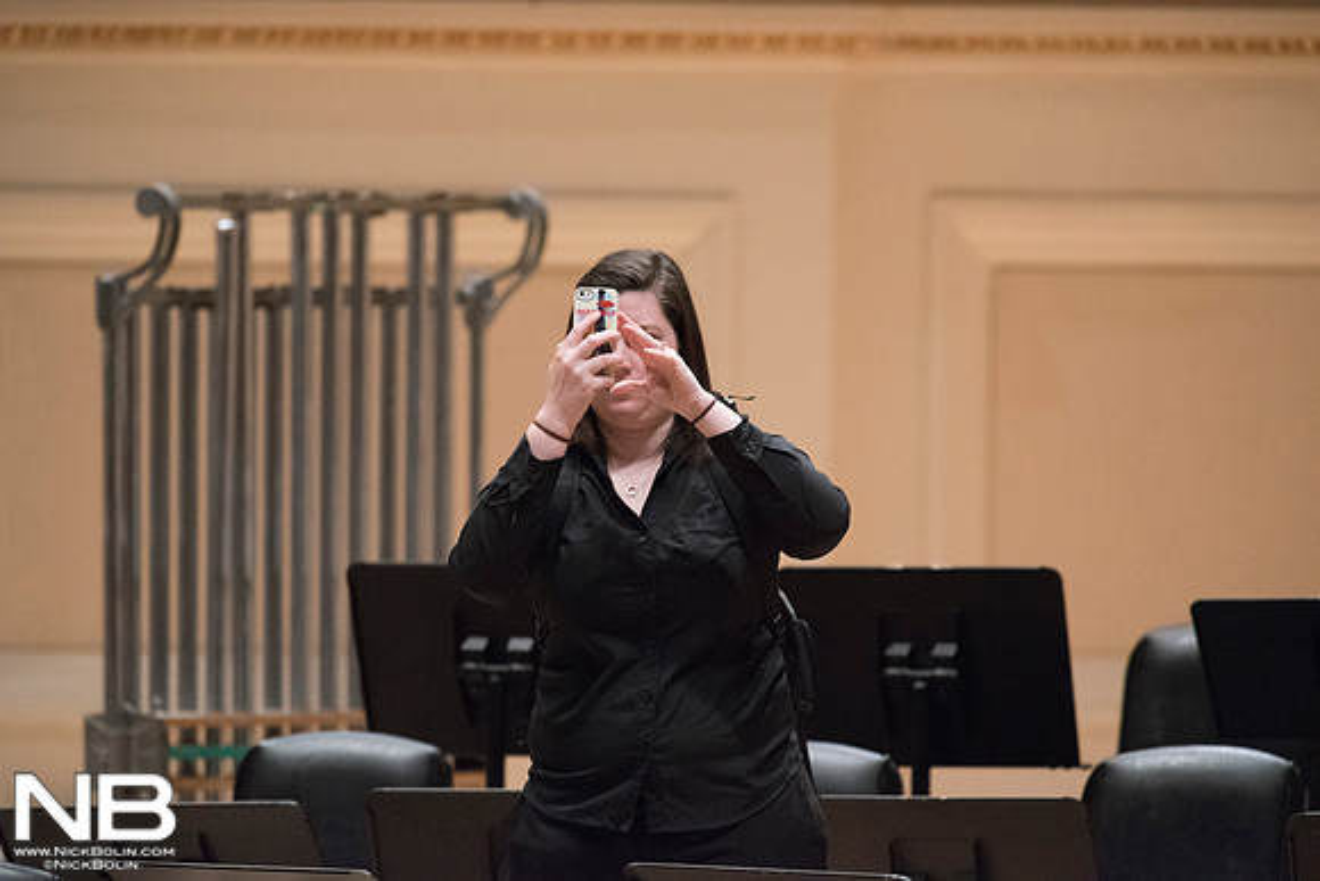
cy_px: 440
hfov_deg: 3.4
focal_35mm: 600
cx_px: 660
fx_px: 22004
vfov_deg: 2.3
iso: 12800
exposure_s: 1/250
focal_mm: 600
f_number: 5.6
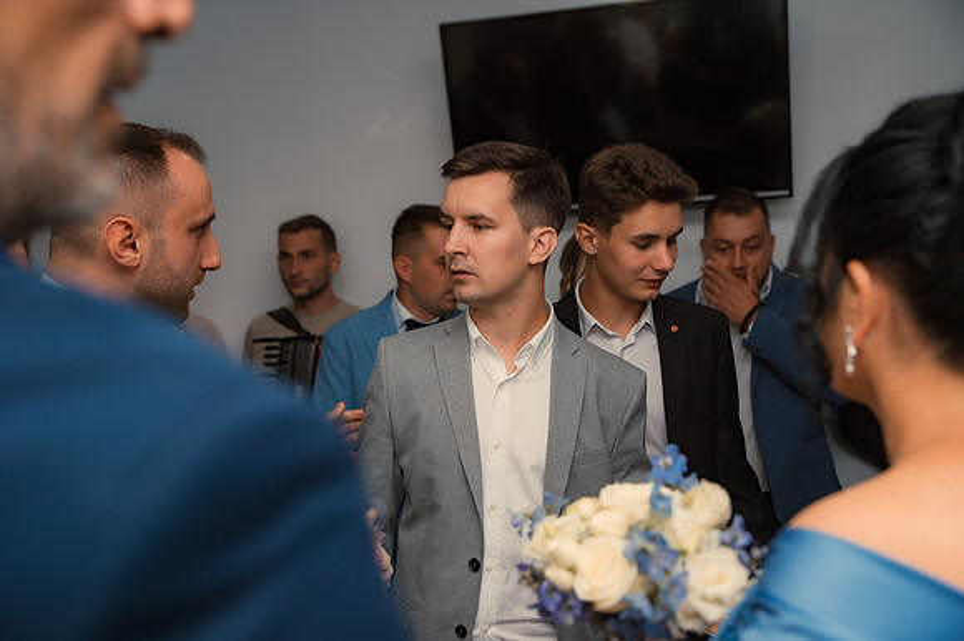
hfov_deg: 46.4
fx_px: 1124
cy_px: 320
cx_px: 482
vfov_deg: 31.9
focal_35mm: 42
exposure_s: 1/125
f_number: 3.5
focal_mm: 42
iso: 320
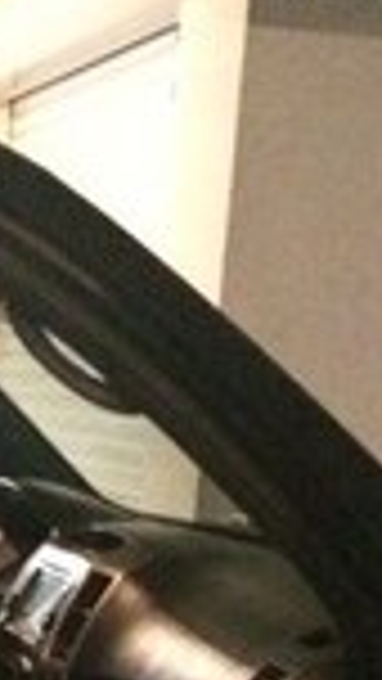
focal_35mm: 104
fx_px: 1872
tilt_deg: -16.3
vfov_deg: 18.7
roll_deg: -1.4
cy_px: 946
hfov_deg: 11.4
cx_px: -67
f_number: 2.2
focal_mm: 4.15
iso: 2000
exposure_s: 1/17
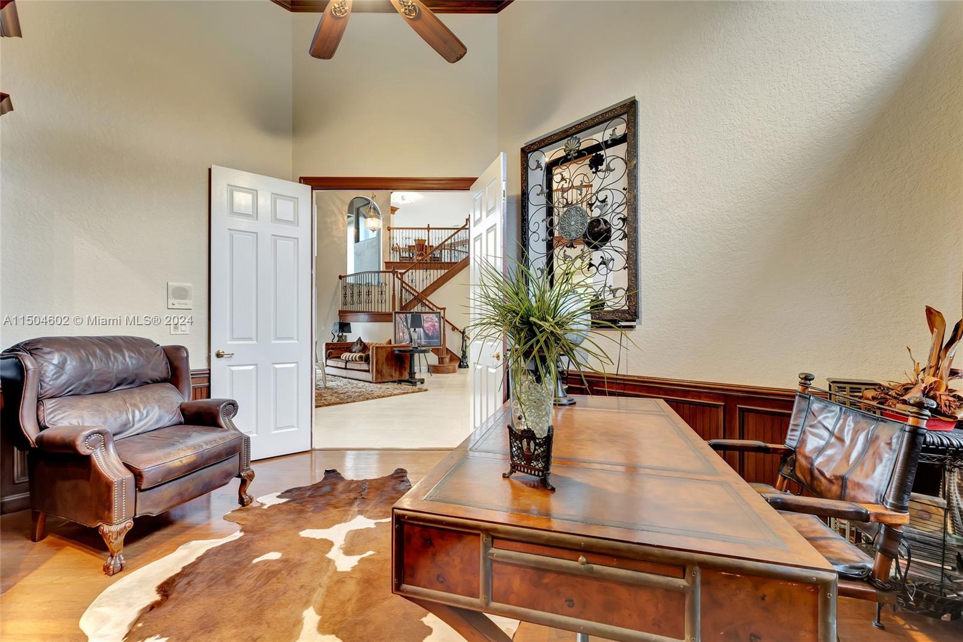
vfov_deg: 81.2
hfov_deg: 104.3
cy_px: 321
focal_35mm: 14
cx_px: 482
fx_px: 374
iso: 400
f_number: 8
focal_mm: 14
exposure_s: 1.3
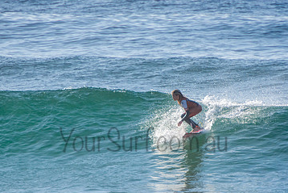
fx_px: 7779
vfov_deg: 1.4
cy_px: 133
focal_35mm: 972
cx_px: 142
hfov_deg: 2.1
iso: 220
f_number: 5.6
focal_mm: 400
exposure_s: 1/2000
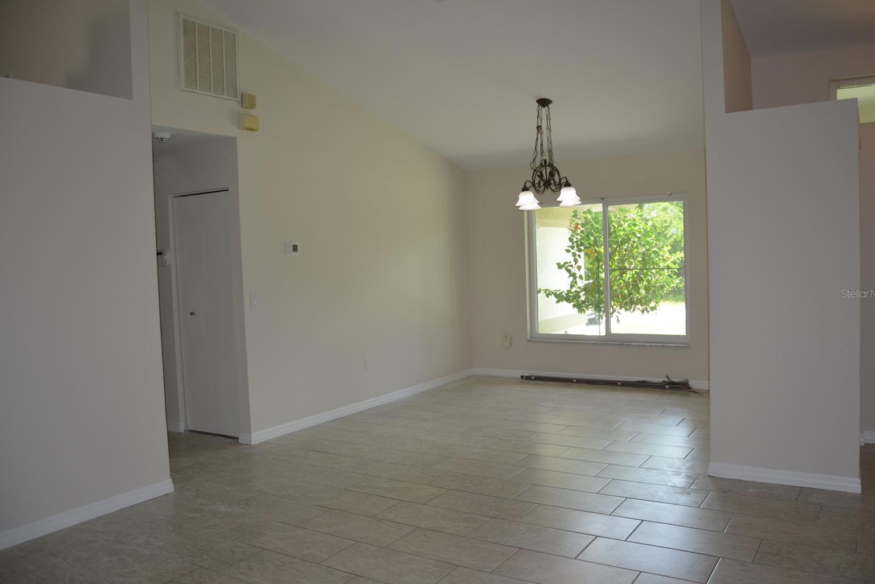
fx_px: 681
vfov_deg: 46.4
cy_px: 293
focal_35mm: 28
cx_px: 437
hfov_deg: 65.5
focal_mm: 18
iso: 250
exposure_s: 1/125
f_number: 3.5
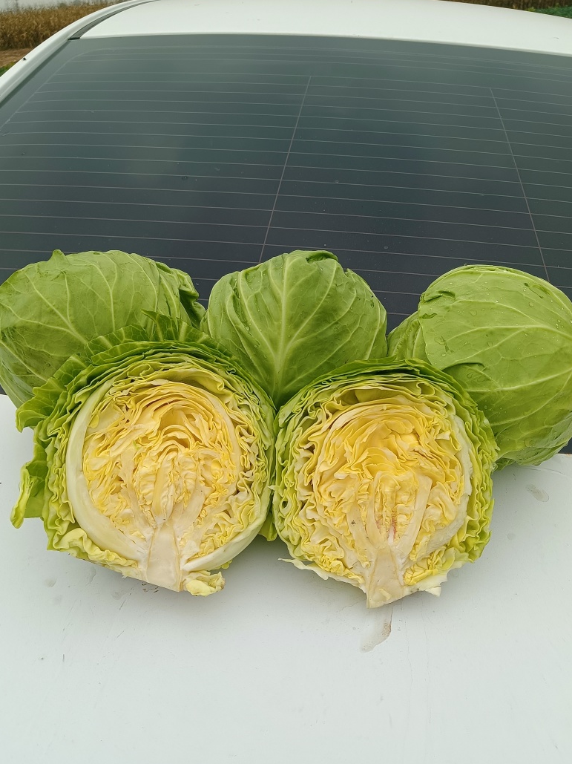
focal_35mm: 28
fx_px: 617
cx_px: 292
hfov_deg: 49.7
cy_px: 390
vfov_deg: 63.5
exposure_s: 1/558
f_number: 1.9
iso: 100
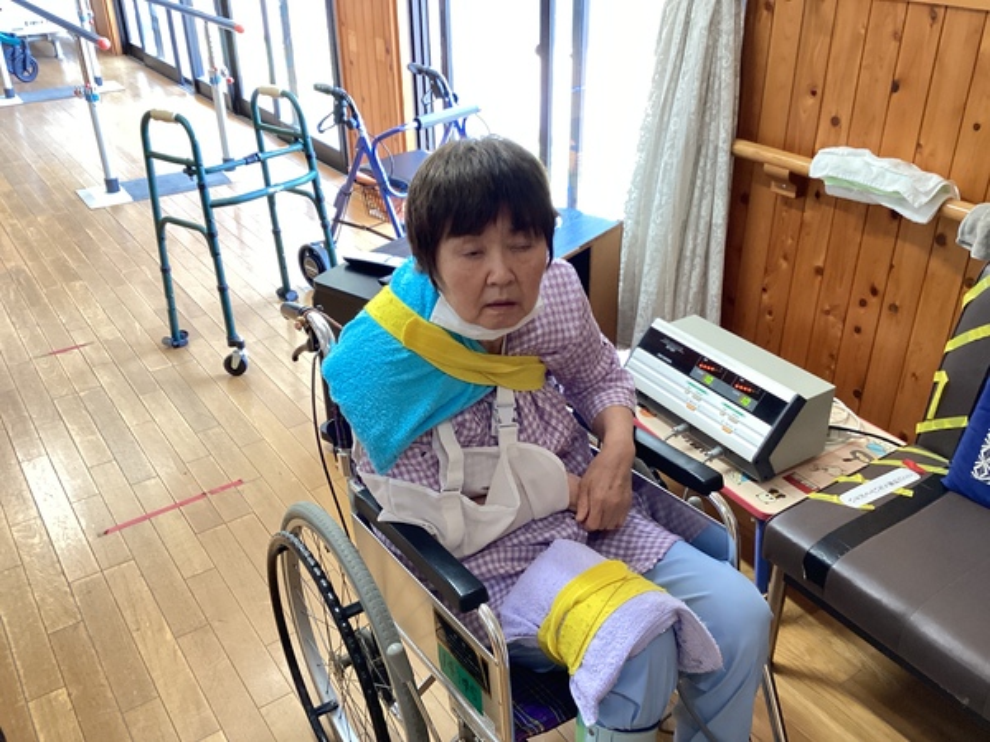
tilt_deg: -29.6
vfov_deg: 45.4
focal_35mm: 31
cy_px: 371
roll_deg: +0.0
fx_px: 887
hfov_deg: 58.4
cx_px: 495
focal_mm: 3.3
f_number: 2.4
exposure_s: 1/50
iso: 125
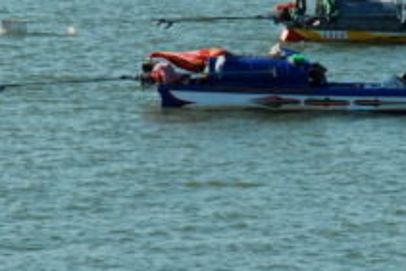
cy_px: 84
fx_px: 5419
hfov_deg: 4.3
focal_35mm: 480
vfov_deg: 2.9
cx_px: 308
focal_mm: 135
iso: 100
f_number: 14
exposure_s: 1/80
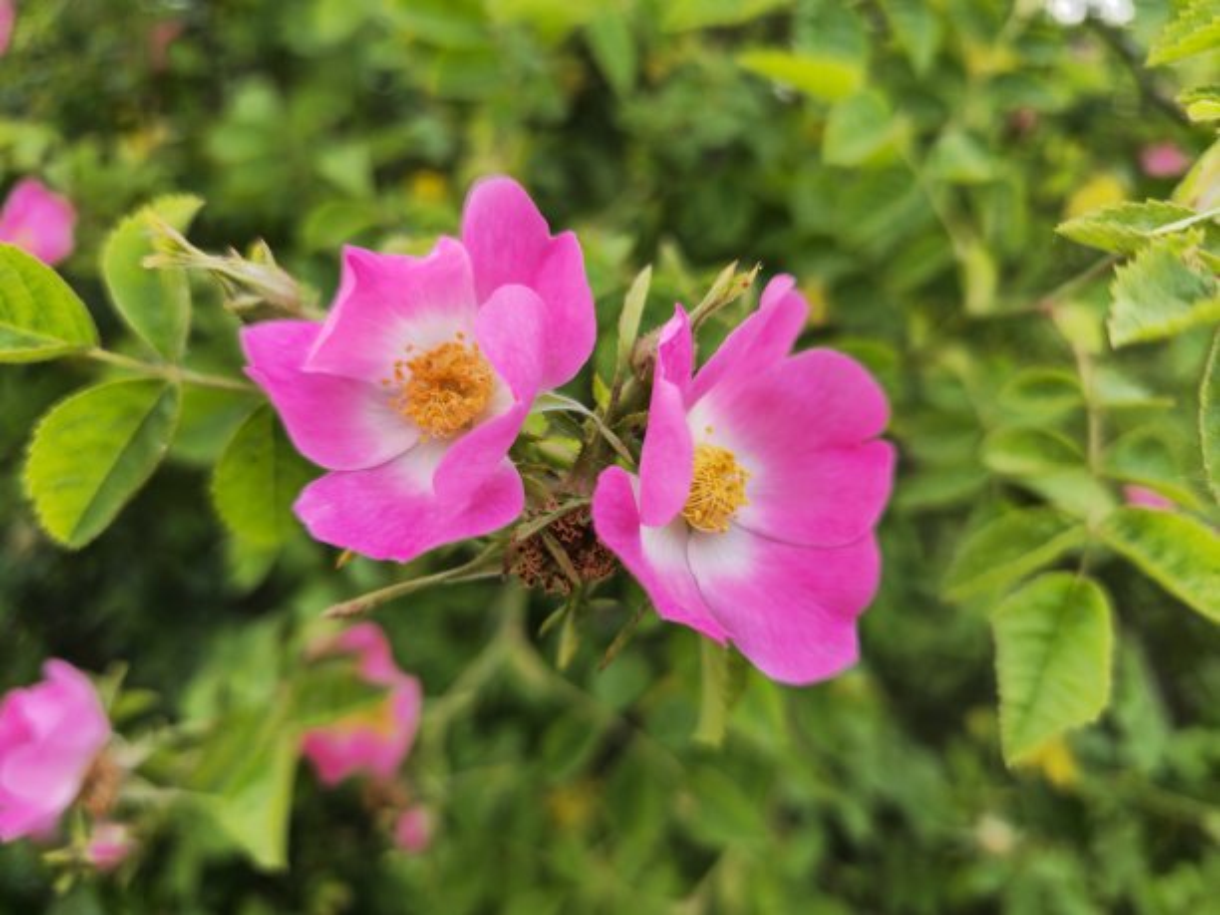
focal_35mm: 23
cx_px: 610
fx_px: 811
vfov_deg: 58.9
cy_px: 458
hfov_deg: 73.9
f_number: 1.7
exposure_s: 1/50
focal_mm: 6.3
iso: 20
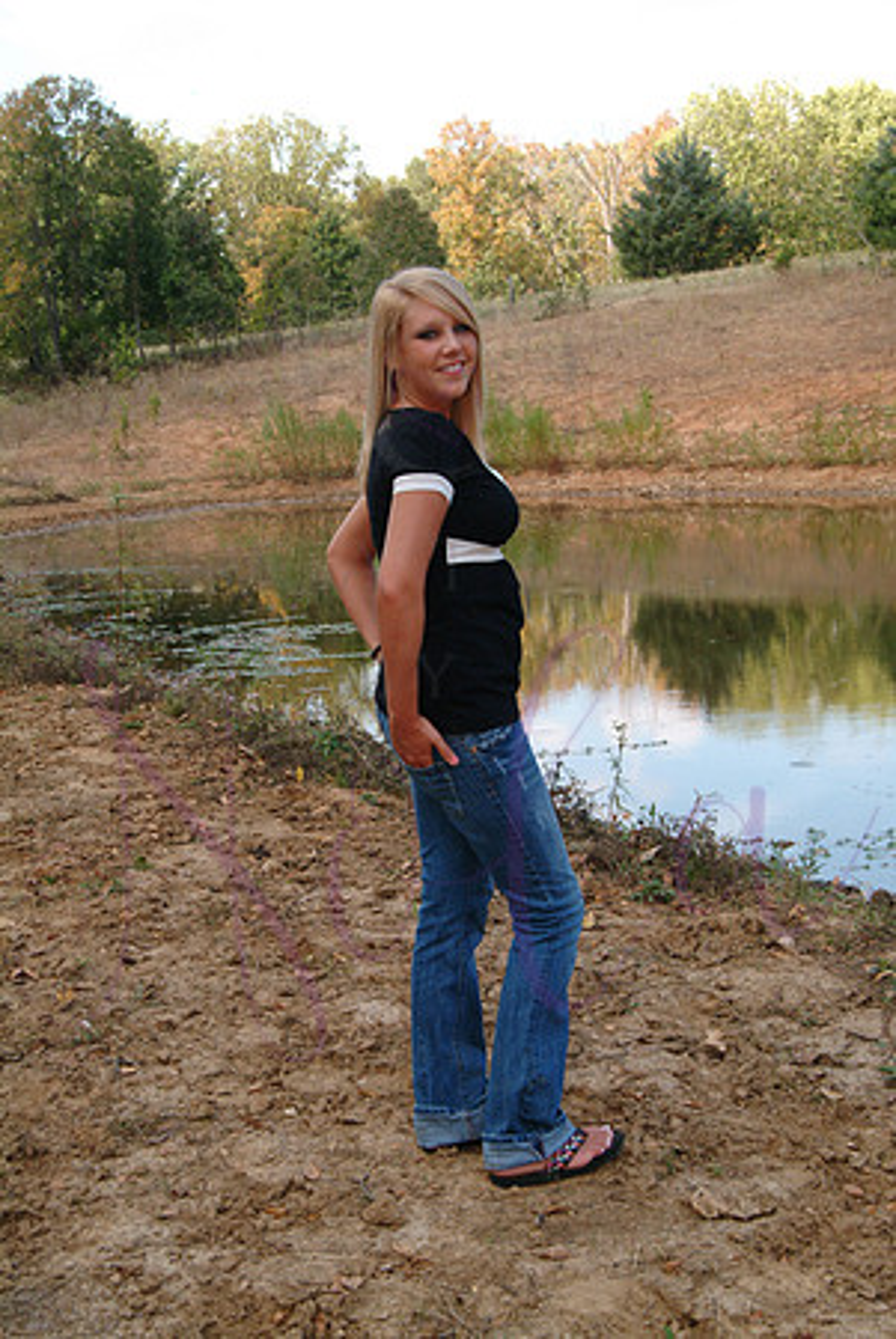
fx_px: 1788
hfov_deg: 28.1
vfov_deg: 41.1
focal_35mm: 48
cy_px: 670
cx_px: 448
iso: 400
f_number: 9.5
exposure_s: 1/125
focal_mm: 32
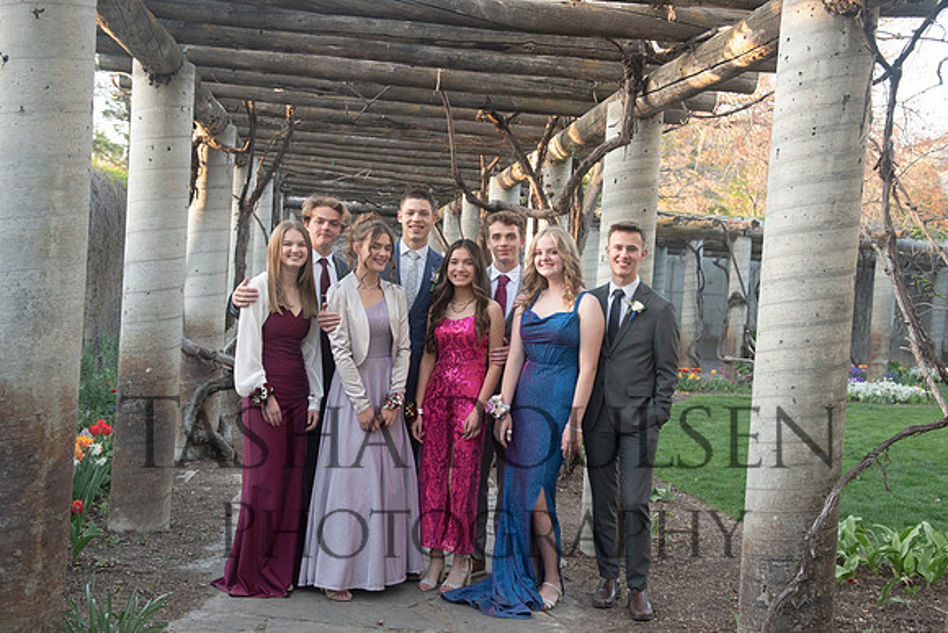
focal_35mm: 44
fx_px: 1159
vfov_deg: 30.5
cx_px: 474
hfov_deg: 44.5
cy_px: 316
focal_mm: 44
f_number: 5.6
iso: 640
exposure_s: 1/125
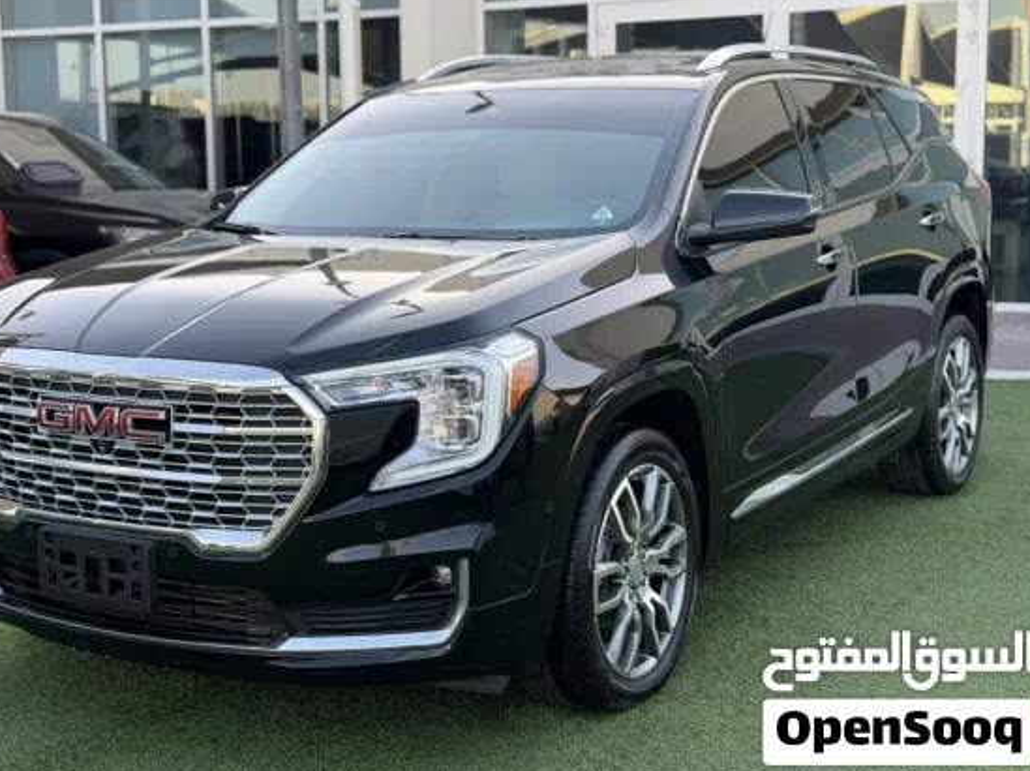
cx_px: 480
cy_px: 360
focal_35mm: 56
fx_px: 1665
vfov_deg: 26.1
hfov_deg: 34.4
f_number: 1.78
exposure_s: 1/611
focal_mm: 6.76
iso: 64
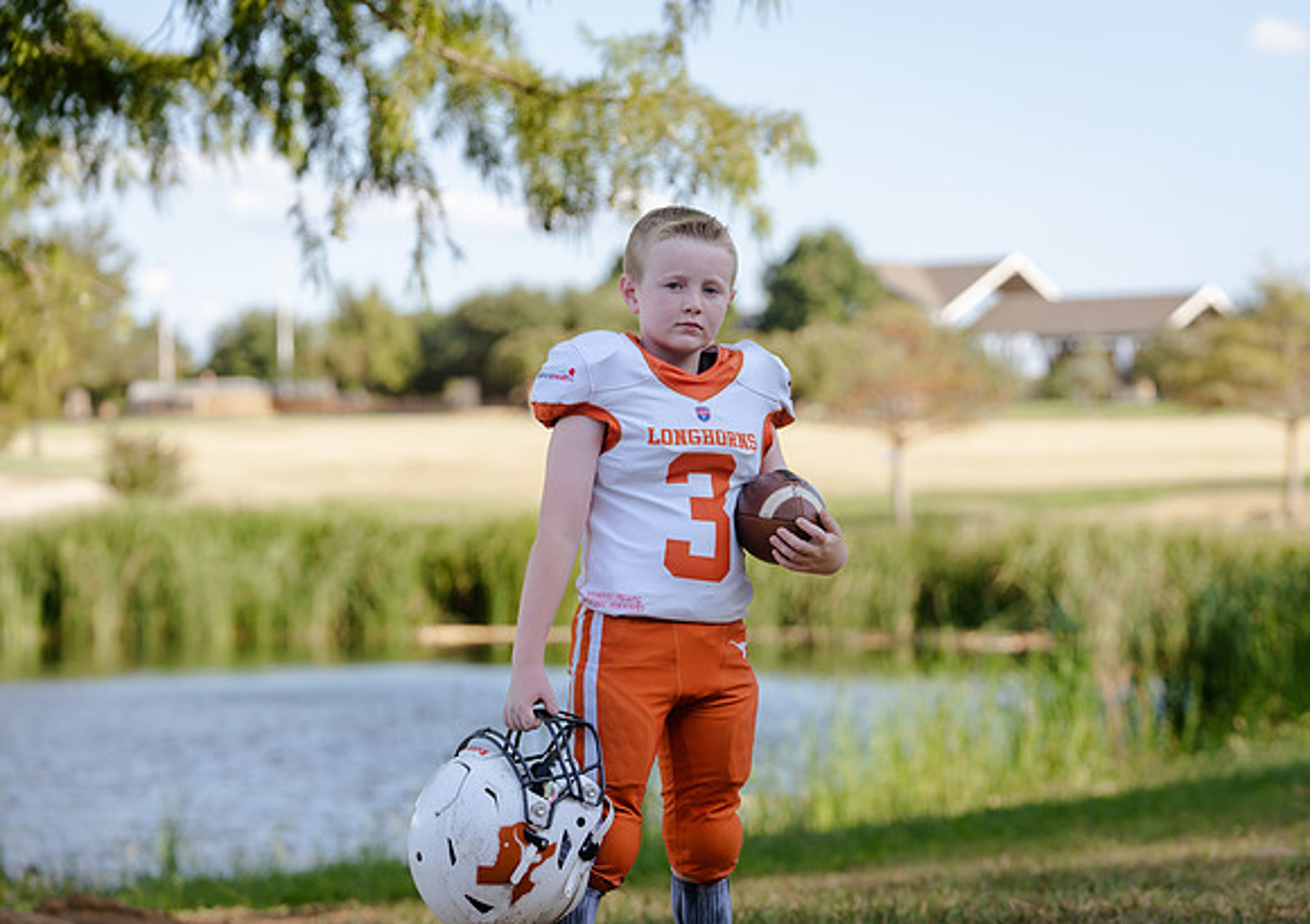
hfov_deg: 18.8
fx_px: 3955
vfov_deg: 13.3
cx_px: 706
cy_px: 464
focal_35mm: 107
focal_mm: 97
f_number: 3.5
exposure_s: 1/320
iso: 100
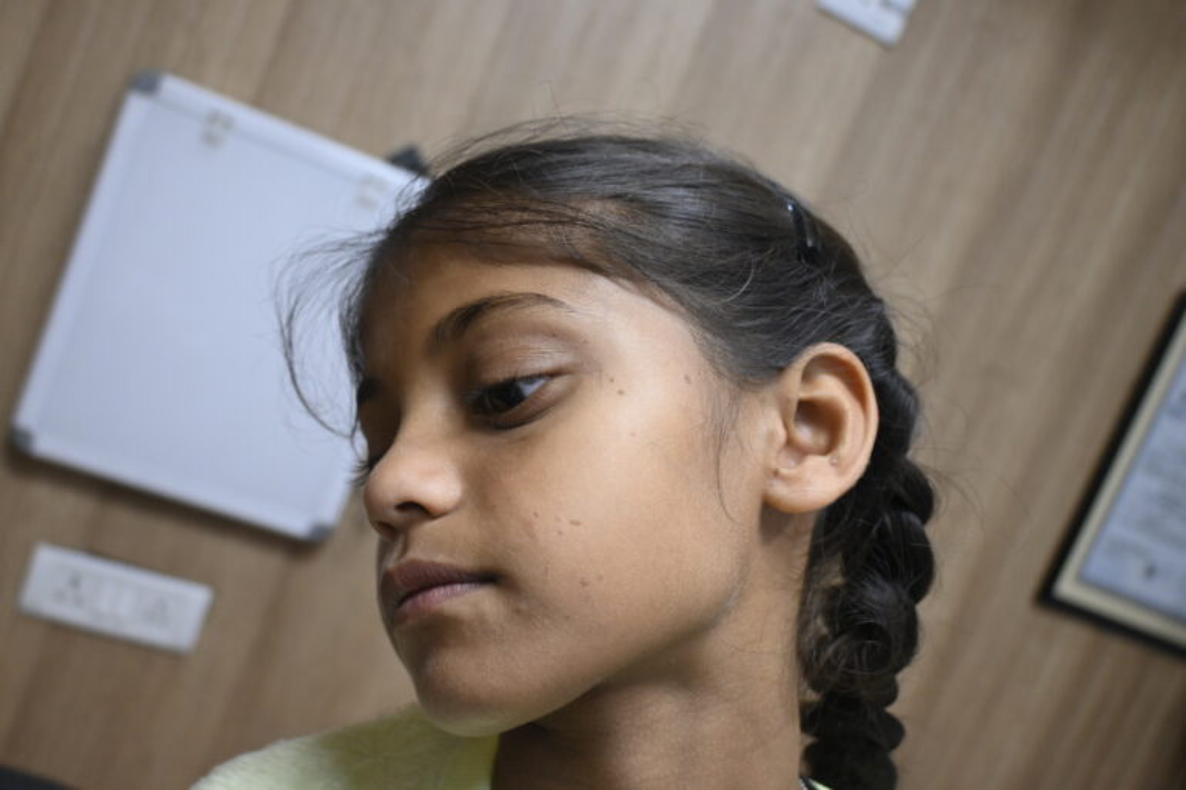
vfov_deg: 43.6
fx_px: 988
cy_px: 395
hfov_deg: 61.9
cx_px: 593
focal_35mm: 30
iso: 1100
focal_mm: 20
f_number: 3.8
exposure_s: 1/125
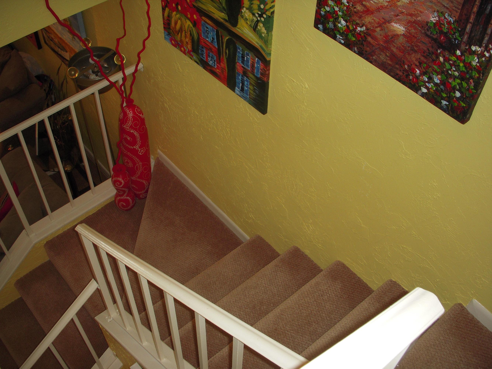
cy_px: 184
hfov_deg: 49.0
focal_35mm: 38
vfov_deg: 37.7
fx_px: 540
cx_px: 246
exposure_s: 1/30
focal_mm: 6.3
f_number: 3.3
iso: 100
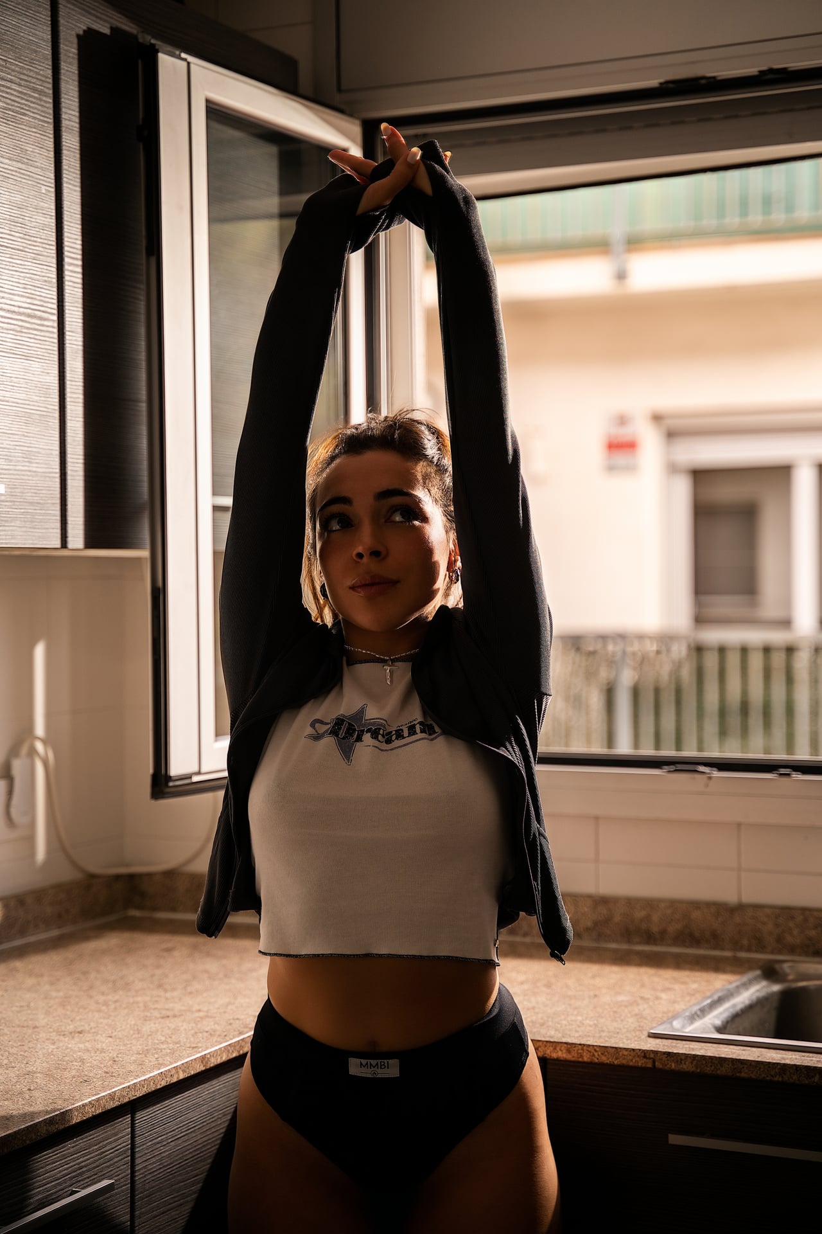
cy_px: 617
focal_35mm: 62
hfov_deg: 21.9
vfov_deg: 32.4
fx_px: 2123
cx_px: 411
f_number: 2.8
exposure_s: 1/250
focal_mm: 62
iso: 50
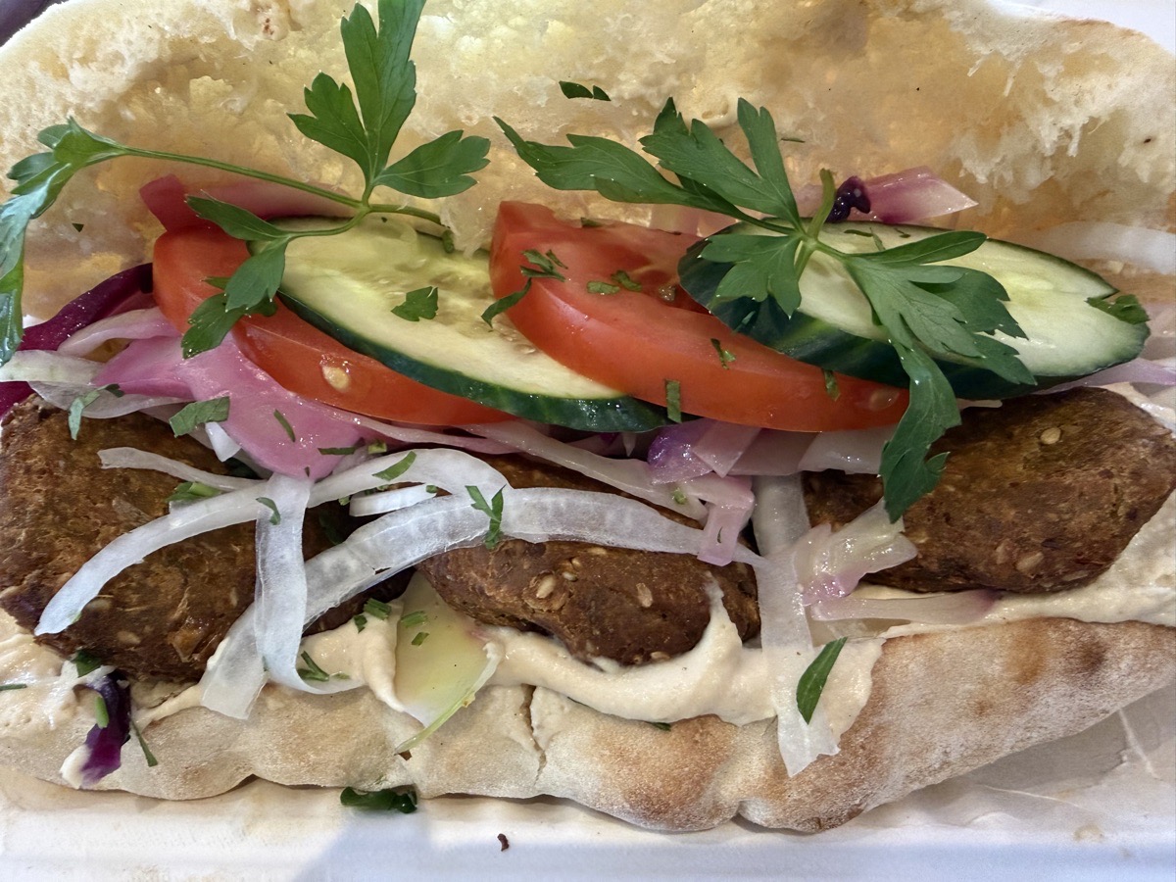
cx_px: 588
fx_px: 815
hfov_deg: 71.6
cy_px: 441
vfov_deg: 56.8
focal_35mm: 24
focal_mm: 2.22
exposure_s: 1/58
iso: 500
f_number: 2.2
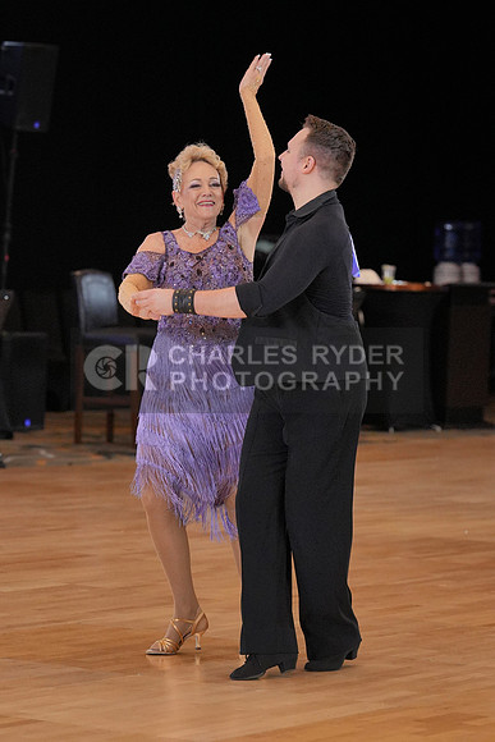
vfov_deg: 13.7
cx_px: 248
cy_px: 371
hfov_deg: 9.2
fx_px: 3092
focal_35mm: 150
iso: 2500
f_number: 3.5
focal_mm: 100
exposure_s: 1/500
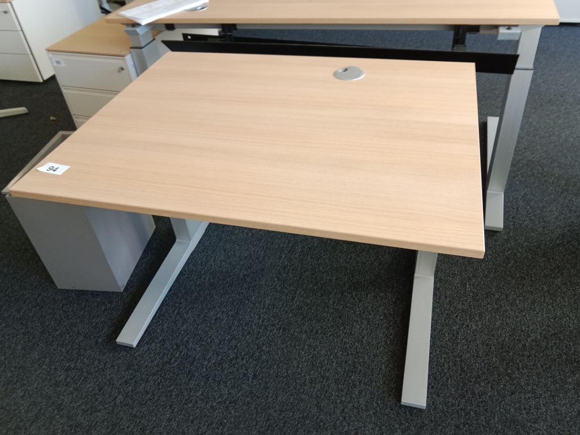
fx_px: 452
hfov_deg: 65.3
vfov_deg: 51.4
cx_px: 290
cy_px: 218
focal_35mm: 27
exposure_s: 1/33.3
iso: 303
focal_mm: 3.65
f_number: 2.2
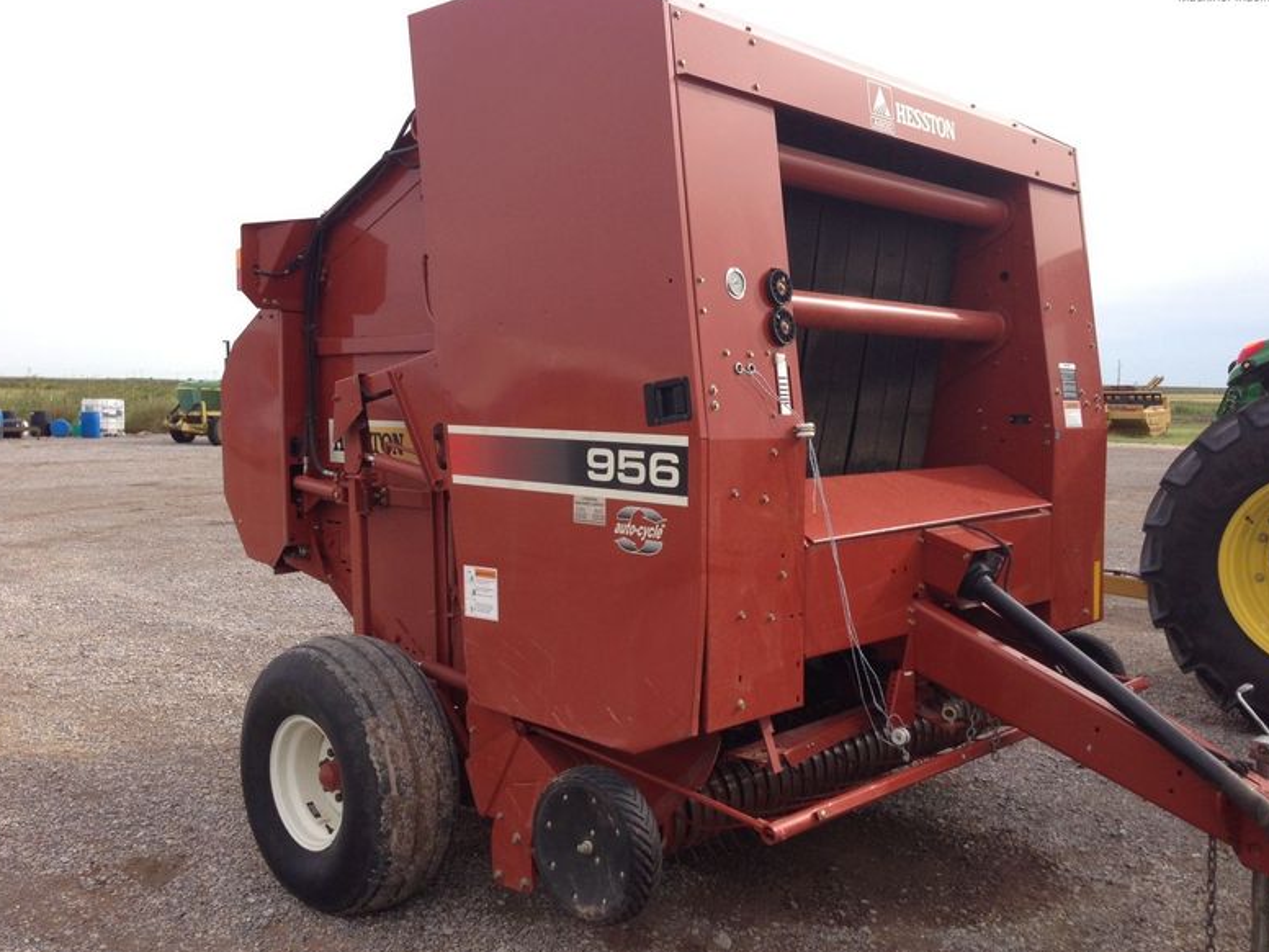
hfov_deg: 54.0
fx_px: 1246
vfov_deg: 41.8
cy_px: 473
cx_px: 636
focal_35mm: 34
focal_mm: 4.13
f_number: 2.4
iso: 50
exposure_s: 1/609
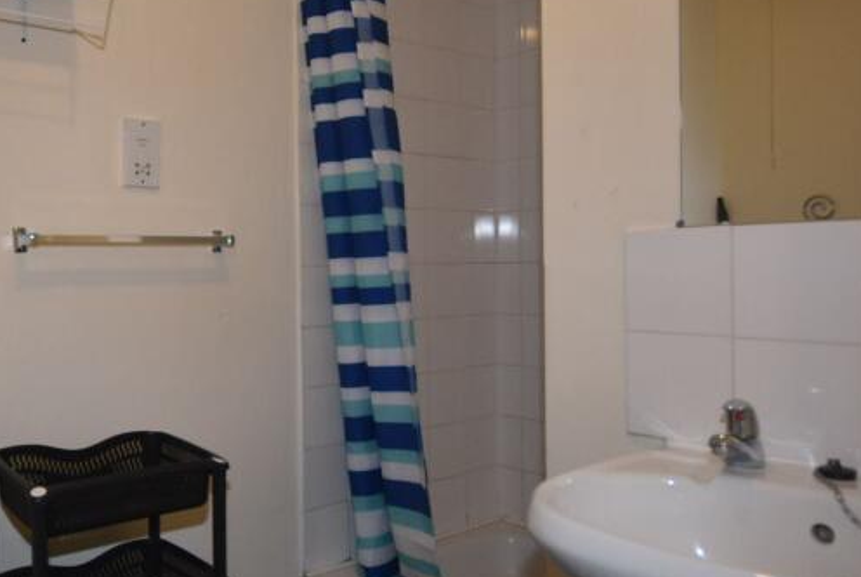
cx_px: 243
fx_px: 815
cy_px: 264
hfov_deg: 53.8
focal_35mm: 34
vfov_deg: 38.9
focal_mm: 11
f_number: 4.2
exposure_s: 1/60
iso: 500
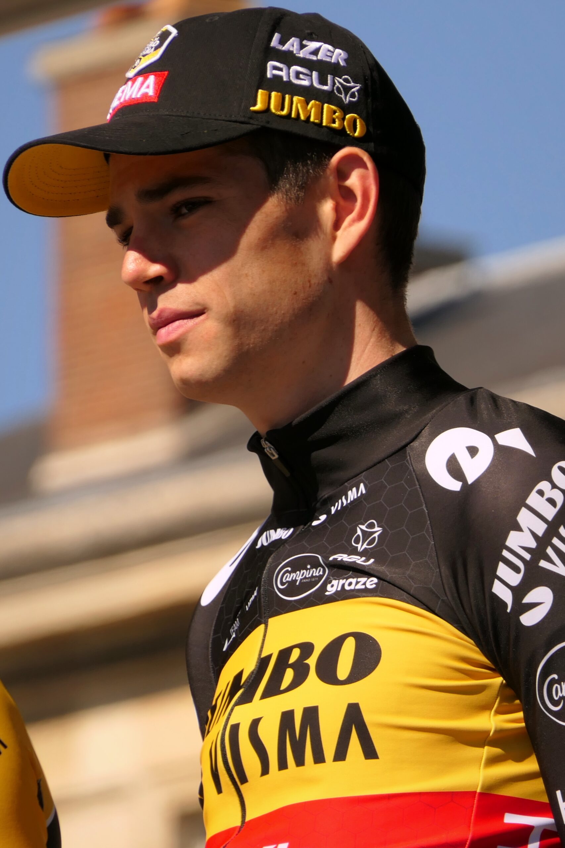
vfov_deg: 5.2
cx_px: 282
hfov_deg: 3.4
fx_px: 9415
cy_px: 424
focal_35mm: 400
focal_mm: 147.1
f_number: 5.6
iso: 125
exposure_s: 1/640
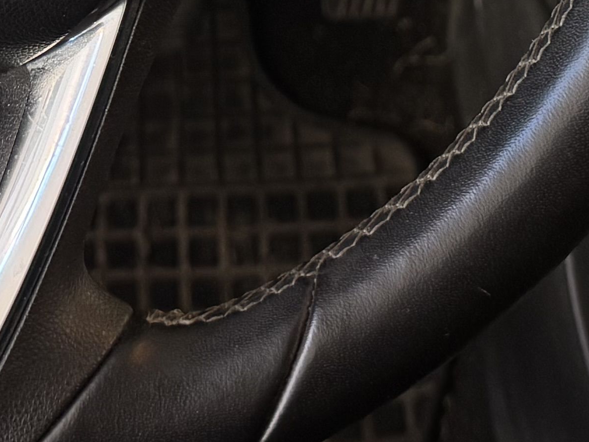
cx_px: 223
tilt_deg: -27.0
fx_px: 1957
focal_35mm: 115
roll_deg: +0.1
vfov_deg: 11.5
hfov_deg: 17.1
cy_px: -456
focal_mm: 6.76
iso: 250
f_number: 1.78
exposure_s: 1/50
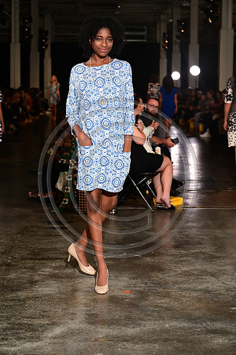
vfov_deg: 26.0
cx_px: 118
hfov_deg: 17.5
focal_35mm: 78
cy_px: 178
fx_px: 768
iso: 1000
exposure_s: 1/160
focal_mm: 78
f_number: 6.3
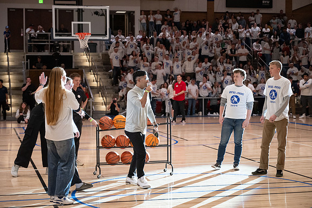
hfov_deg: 27.5
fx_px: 637
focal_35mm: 74
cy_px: 104
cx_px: 160
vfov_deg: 18.5
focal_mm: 70
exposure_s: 1/250
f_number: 4
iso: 4000
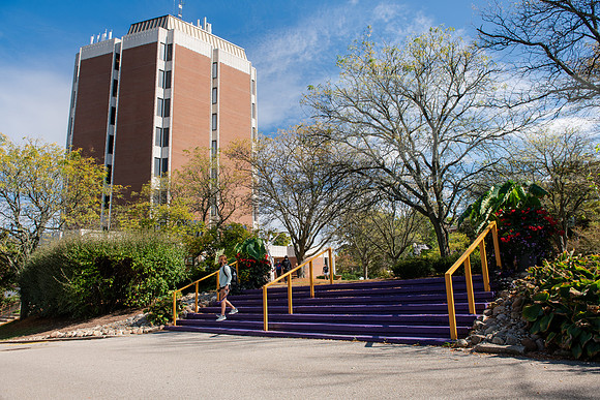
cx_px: 300
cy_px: 200
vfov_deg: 53.2
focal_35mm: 24
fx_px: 400
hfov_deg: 73.7
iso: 250
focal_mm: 24
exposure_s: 1/400
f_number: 8
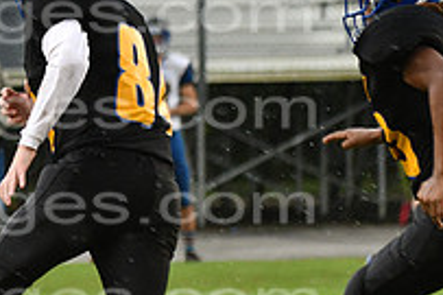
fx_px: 7389
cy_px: 161
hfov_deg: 3.4
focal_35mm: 601
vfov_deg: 2.3
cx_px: -175
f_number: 3.5
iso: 1000
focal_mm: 140
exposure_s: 1/1000
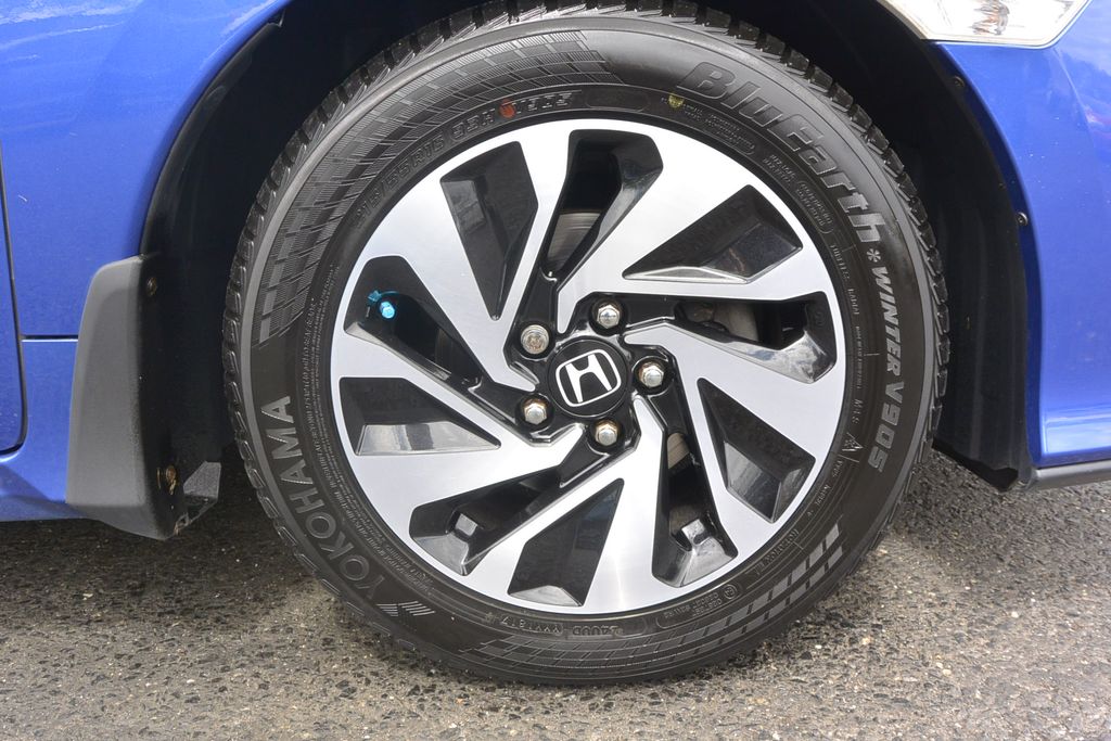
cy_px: 370
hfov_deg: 63.7
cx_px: 556
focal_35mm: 29
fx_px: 895
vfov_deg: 45.0
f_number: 4.5
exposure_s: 1/320
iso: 160
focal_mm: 11
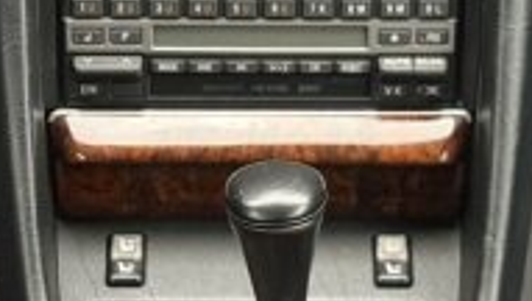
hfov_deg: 12.3
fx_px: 2472
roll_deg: -2.4
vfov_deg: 6.9
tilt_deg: -38.3
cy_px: 301
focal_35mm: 175
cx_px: 248
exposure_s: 1/30
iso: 640
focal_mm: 6.76
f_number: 1.78
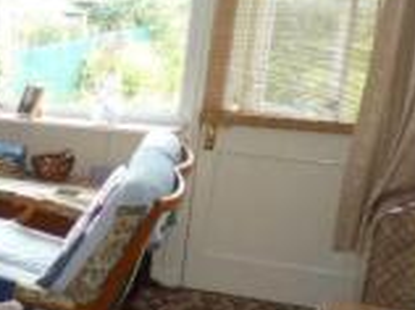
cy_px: 204
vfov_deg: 19.8
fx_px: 886
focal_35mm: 74
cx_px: -177
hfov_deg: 22.5
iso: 200
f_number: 2.8
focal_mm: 3.6
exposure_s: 1/60
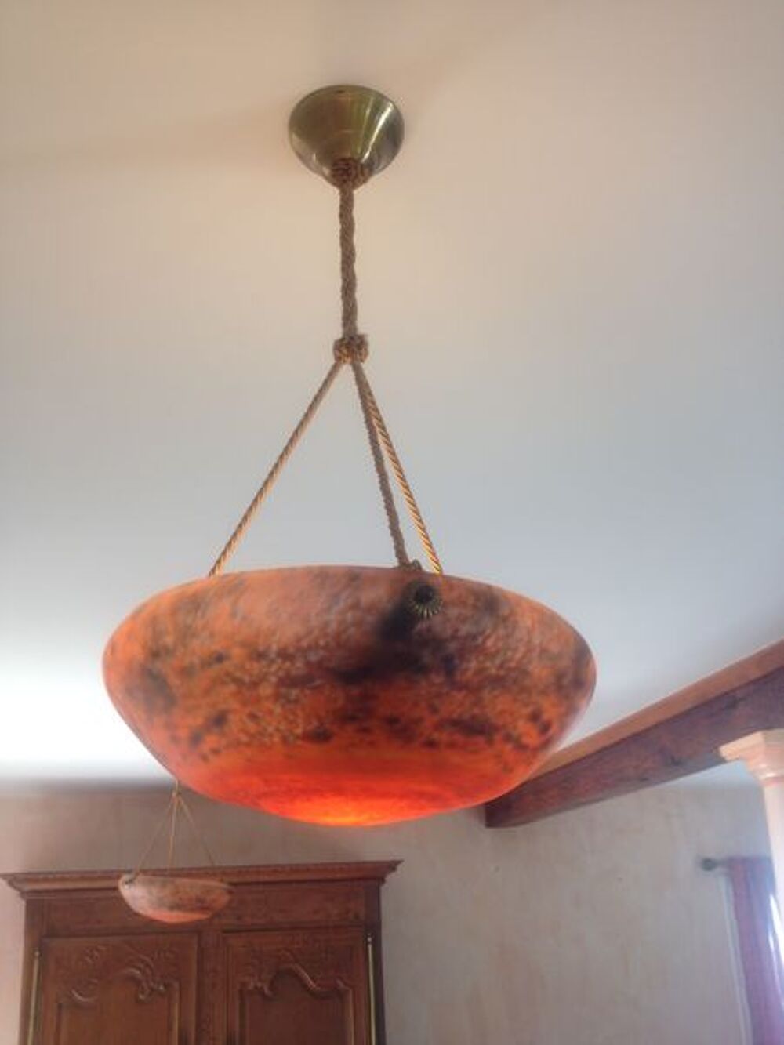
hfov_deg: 40.7
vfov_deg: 52.6
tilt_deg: +21.4
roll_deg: +1.1
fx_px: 1057
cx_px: 392
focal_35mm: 35
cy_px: 522
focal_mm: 4.28
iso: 50
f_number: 2.4
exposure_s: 1/20
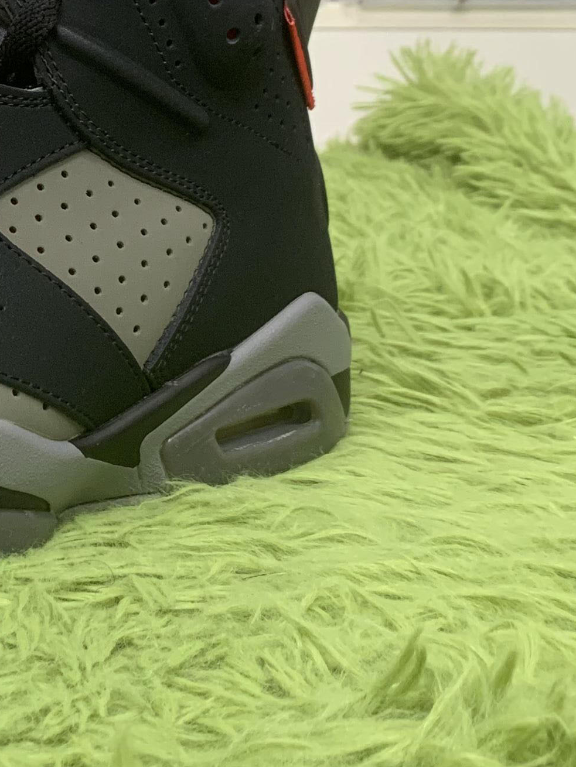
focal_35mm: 80
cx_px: -153
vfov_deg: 23.8
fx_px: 1774
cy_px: 88
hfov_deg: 17.4
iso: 125
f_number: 1.8
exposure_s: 1/60
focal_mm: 4.25
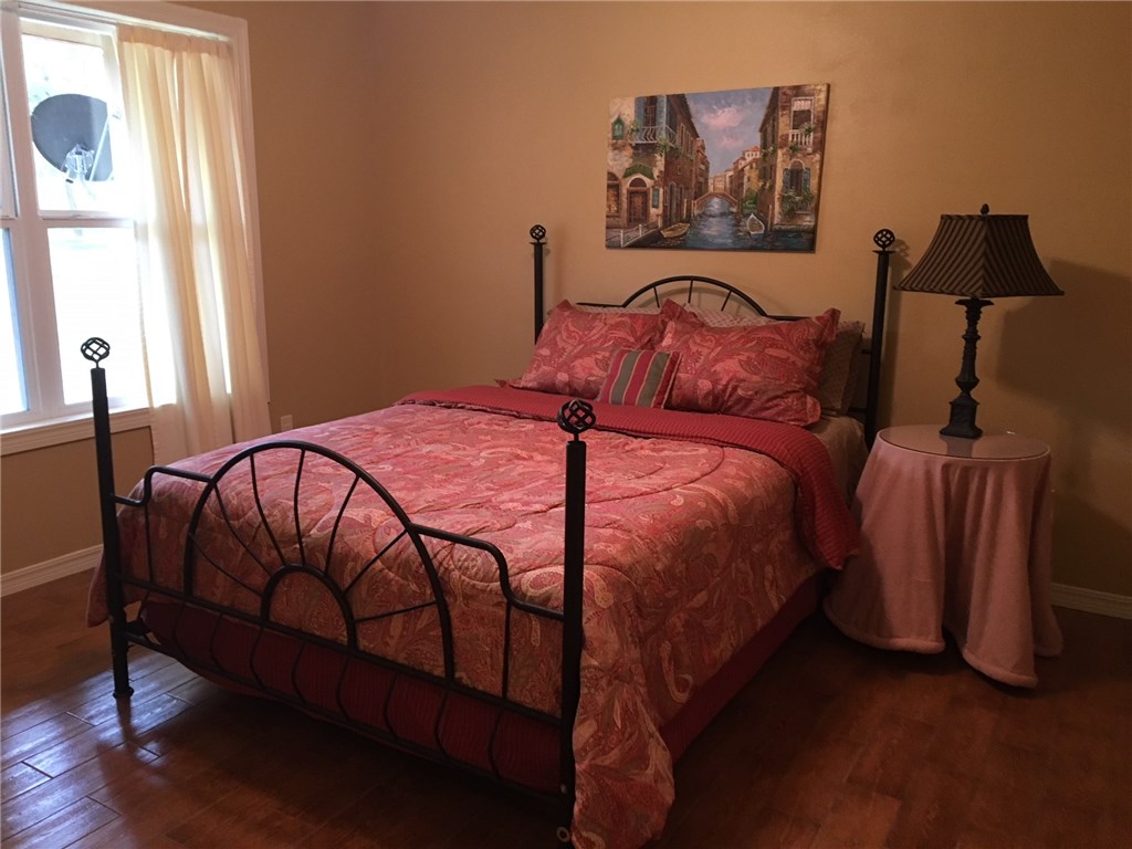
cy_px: 424
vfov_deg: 48.2
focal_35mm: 29
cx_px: 566
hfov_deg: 61.7
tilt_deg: -12.0
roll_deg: -0.2
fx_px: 948
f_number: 2.2
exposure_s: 1/30
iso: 125
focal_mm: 4.15
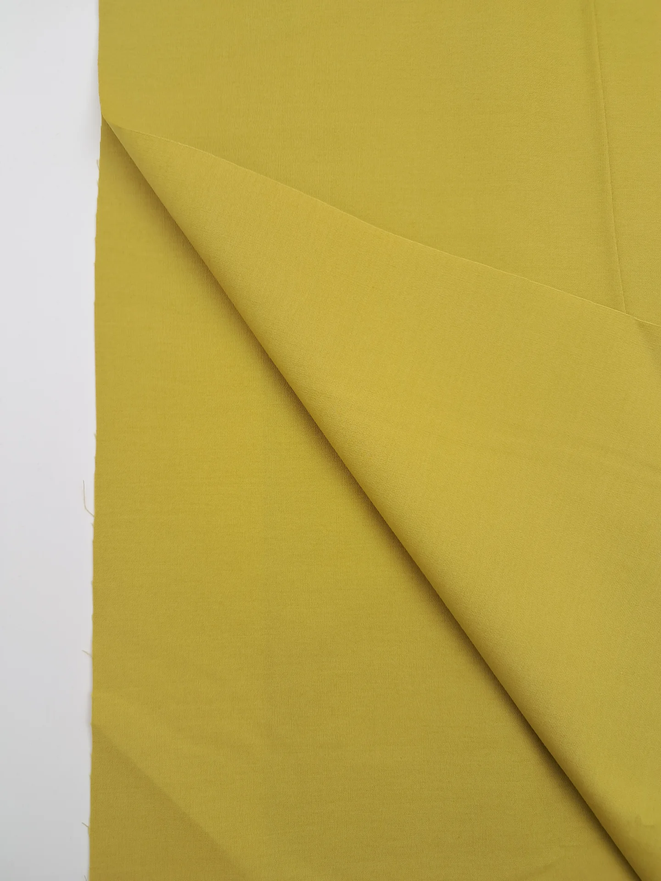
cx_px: 330
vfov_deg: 65.3
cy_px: 440
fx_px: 687
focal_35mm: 27
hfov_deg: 51.4
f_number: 1.8
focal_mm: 4
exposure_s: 1/60
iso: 50
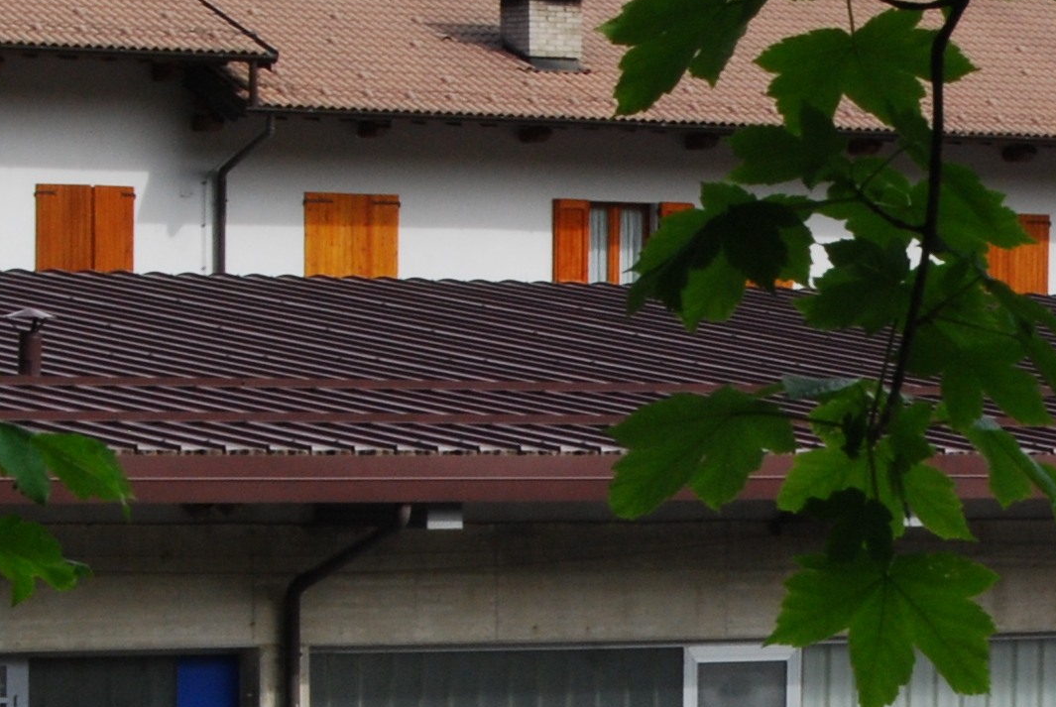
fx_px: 6726
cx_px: 1095
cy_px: 804
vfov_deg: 6.0
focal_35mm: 229
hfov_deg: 8.9
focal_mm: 42
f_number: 16
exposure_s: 1/100
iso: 400
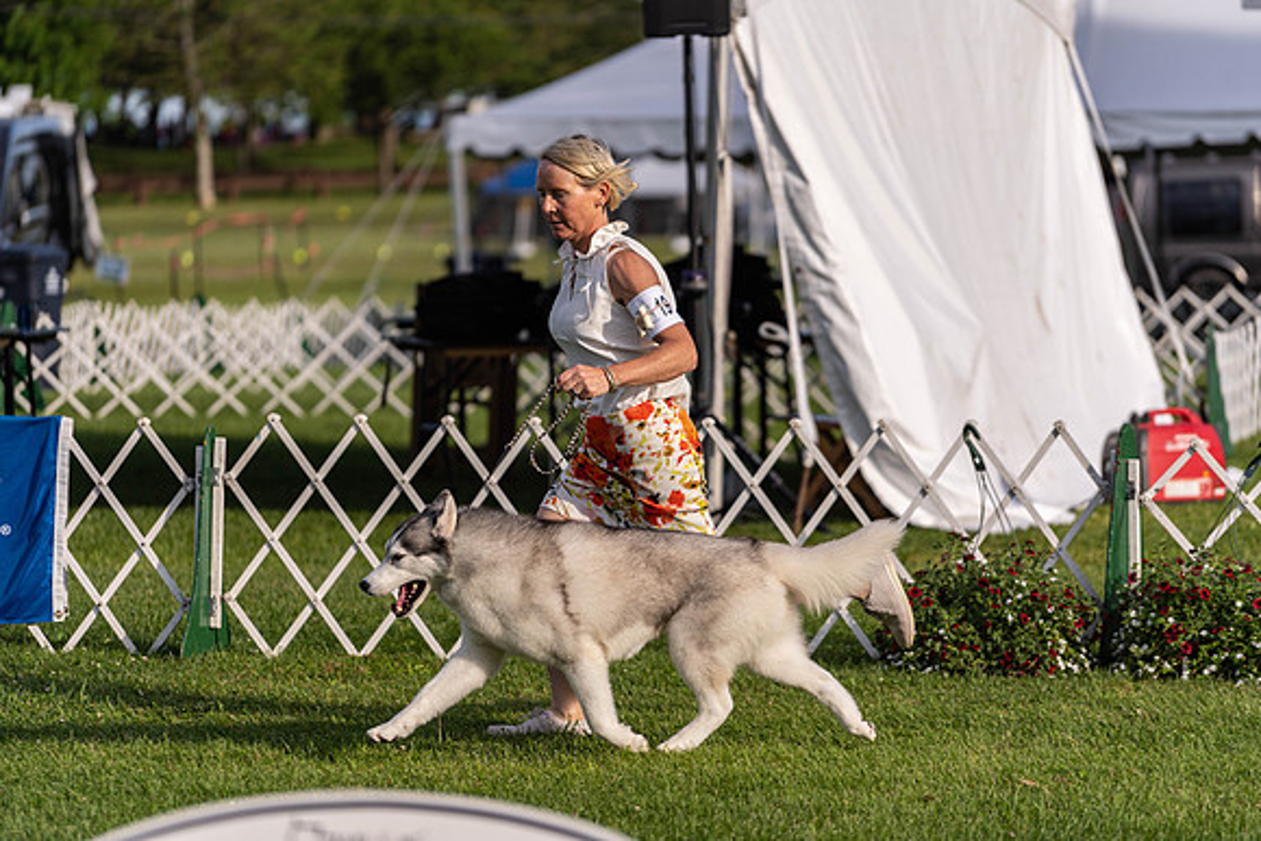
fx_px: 7007
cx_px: 630
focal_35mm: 200
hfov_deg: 10.3
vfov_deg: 6.9
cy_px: 420
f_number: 4
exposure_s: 1/1250
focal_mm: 200
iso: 125
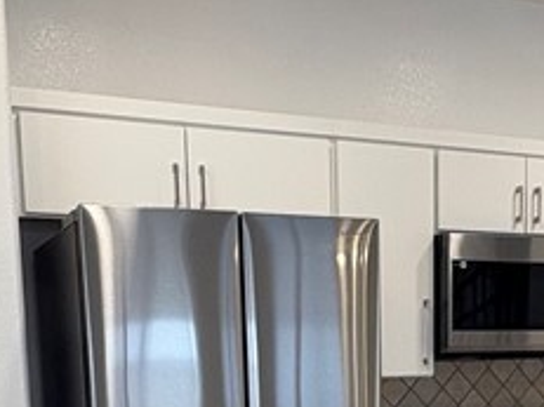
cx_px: 325
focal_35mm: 62
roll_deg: +1.2
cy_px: 520
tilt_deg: -9.1
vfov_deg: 21.5
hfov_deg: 31.1
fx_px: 974
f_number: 2.2
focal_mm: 2.22
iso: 200
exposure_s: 1/120
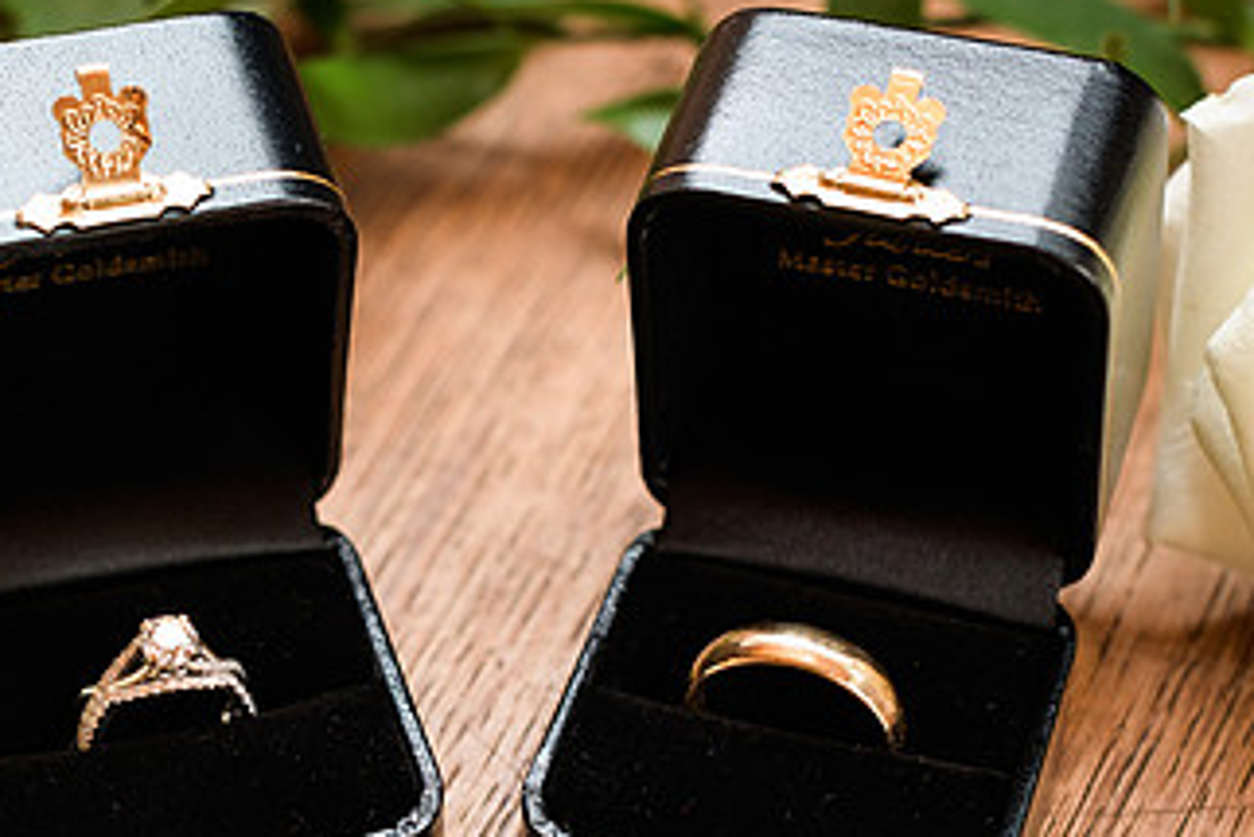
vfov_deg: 13.5
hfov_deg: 20.0
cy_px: 635
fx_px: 3520
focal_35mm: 101
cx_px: 291
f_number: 4
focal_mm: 50
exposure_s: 1/60
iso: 400
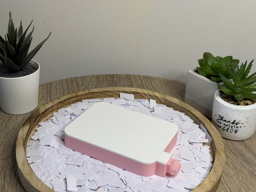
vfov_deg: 30.3
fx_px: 355
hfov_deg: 39.7
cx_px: 128
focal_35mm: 48
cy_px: 96
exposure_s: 1/100
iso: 80
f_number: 1.8
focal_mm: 6.8
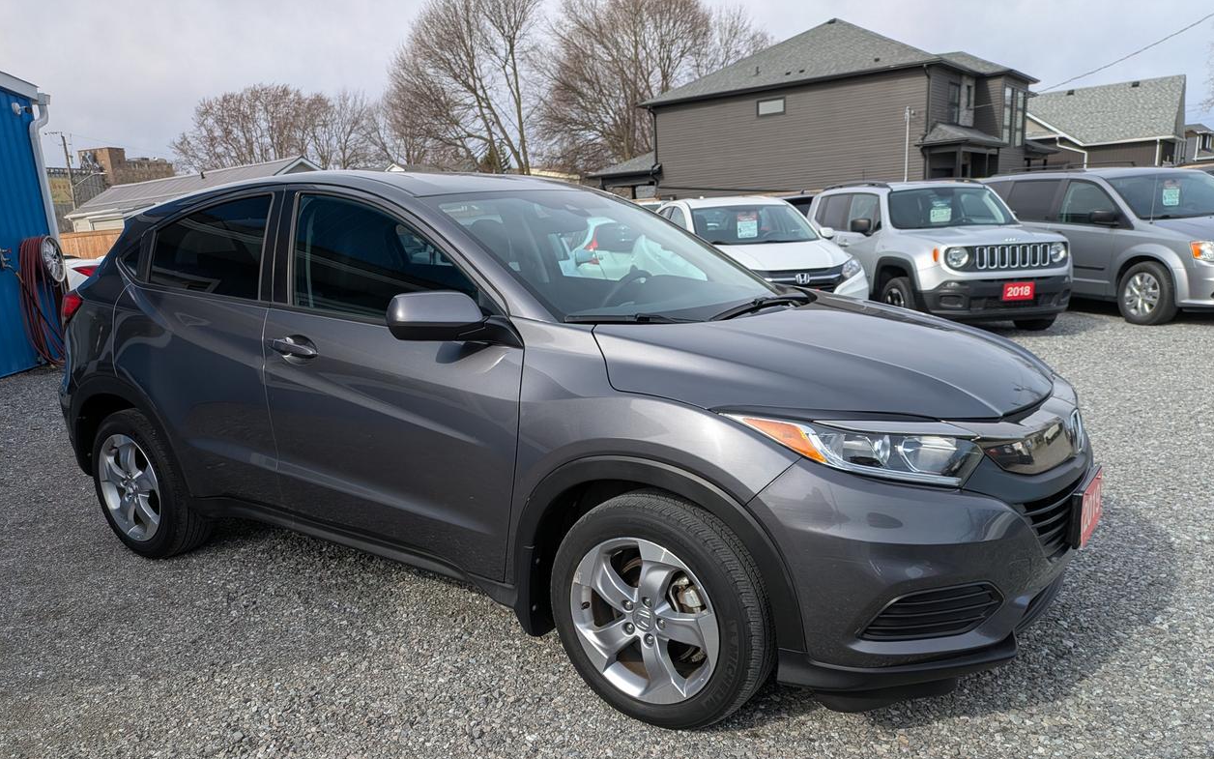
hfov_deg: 68.4
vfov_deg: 45.7
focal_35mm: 27
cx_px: 599
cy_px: 462
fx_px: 893
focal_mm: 5.43
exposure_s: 1/1546
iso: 43
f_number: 1.89
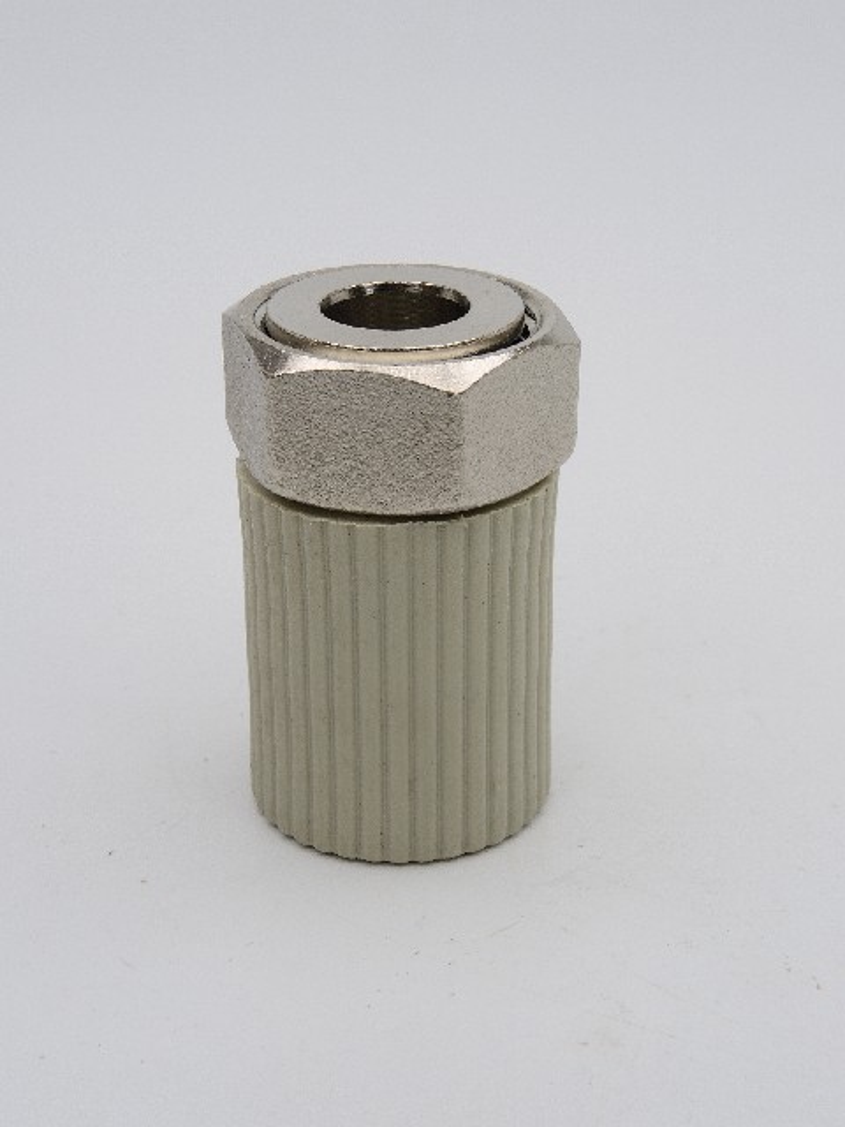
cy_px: 564
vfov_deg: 29.4
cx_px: 422
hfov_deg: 22.3
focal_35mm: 66
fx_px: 2148
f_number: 6.3
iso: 100
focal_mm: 14.1
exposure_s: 1/500
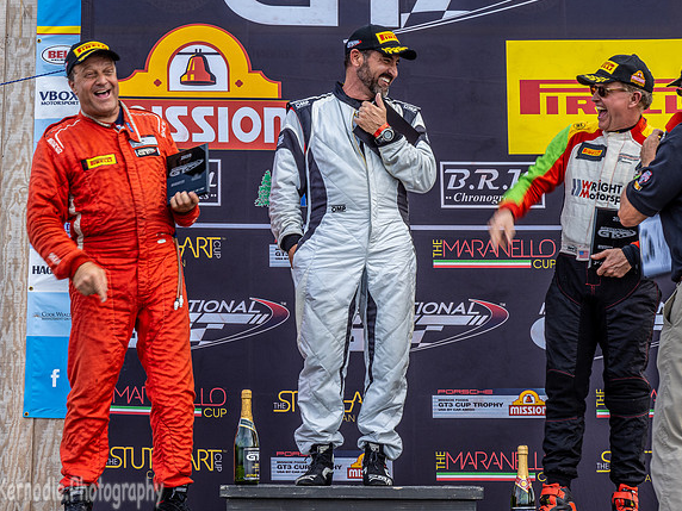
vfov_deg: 21.3
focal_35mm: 69
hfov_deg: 28.2
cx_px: 340
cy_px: 257
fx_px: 1359
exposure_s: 1/60
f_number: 9
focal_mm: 34
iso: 200
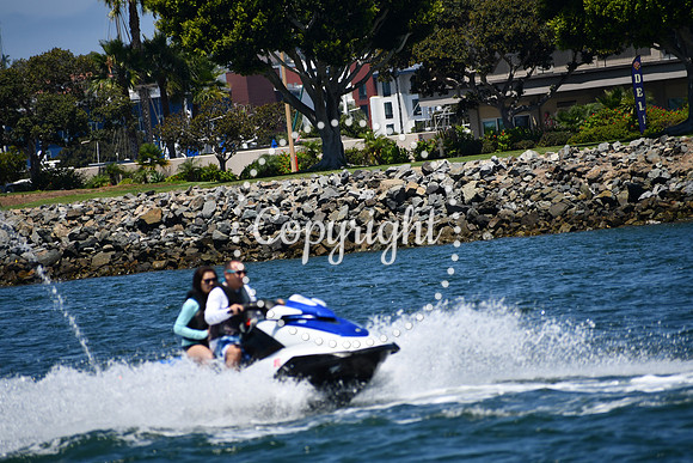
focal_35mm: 405
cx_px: 346
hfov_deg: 5.1
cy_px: 232
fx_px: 7798
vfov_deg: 3.4
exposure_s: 1/1250
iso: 200
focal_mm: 270
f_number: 6.3
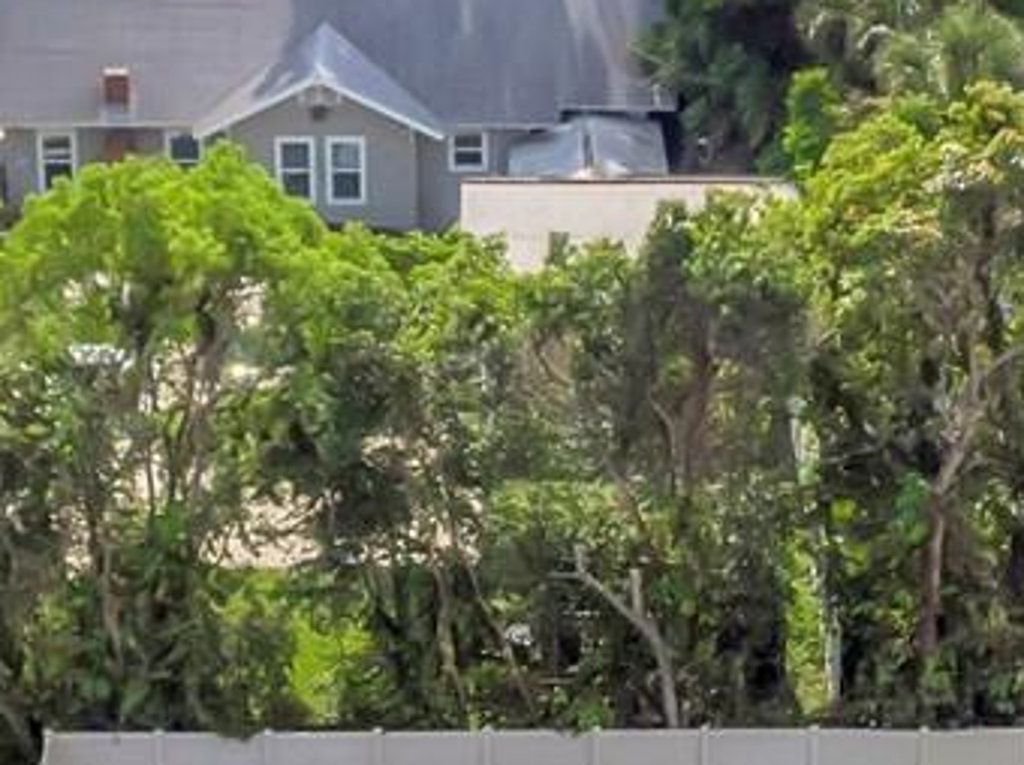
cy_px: 518
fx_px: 3338
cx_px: 458
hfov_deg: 17.4
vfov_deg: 13.1
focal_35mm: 113
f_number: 2.8
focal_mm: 4.5
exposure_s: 1/320
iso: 100
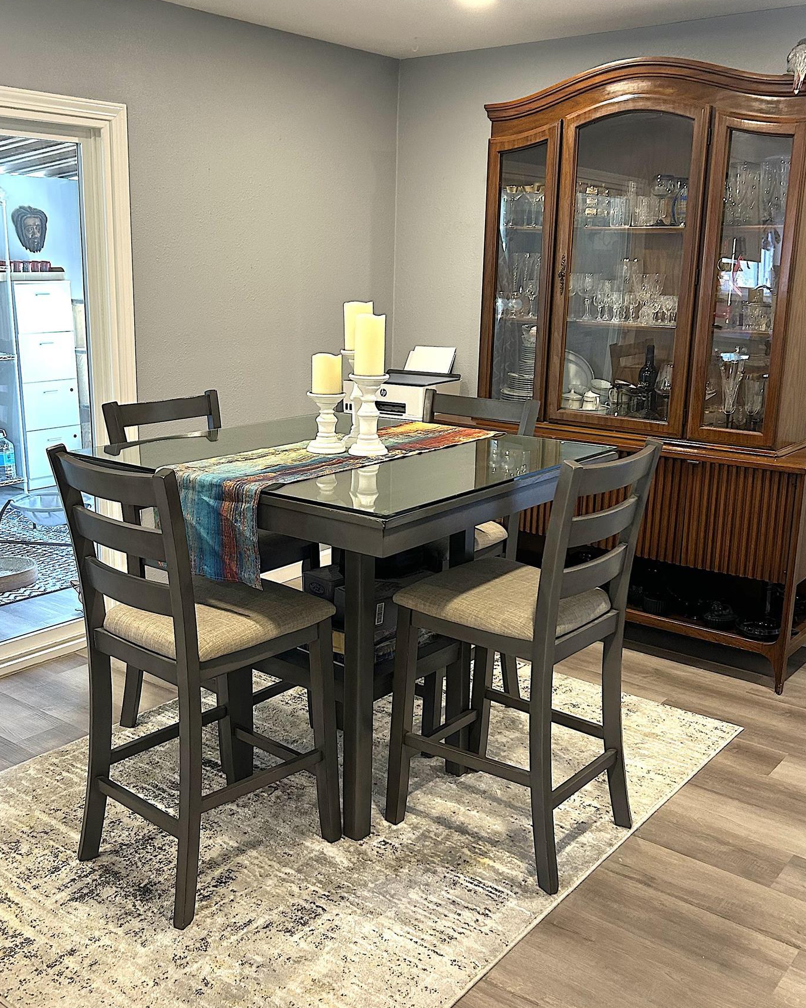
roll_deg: -0.9
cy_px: 489
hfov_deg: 43.3
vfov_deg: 52.8
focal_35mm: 34
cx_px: 380
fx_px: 1014
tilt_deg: -11.8
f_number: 1.5
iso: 200
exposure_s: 1/60
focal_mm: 5.7
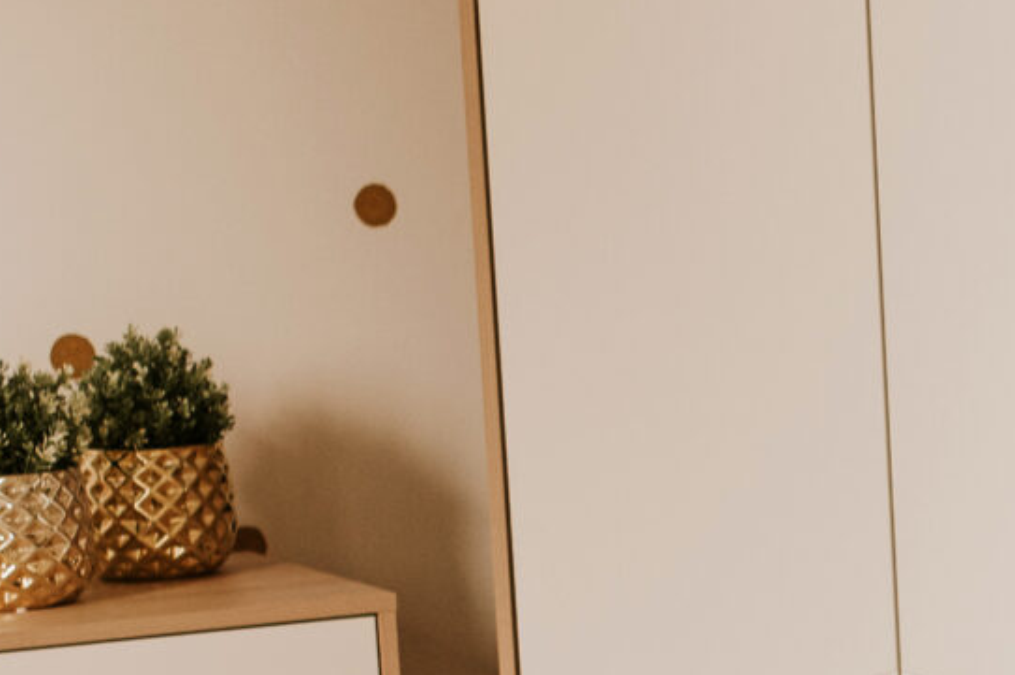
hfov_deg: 12.2
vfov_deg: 8.2
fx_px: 4648
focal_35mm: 165
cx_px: 1243
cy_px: 854
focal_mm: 35
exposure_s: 1/320
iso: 500
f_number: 1.8
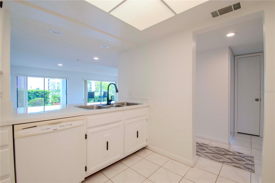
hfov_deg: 100.4
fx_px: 115
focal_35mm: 15
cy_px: 92
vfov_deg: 77.3
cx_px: 138
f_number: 14
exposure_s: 1/20
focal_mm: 10
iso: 800
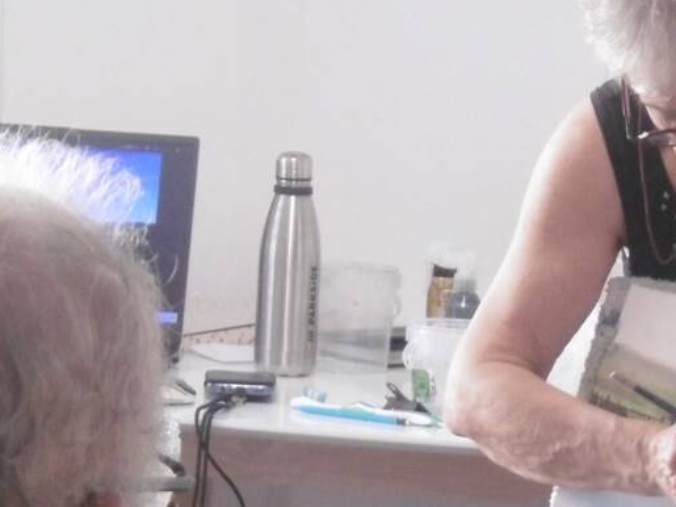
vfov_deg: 7.0
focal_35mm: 212
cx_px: 735
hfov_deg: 9.3
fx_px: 4139
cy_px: 314
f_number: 4.5
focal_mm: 14
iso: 400
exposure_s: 1/50
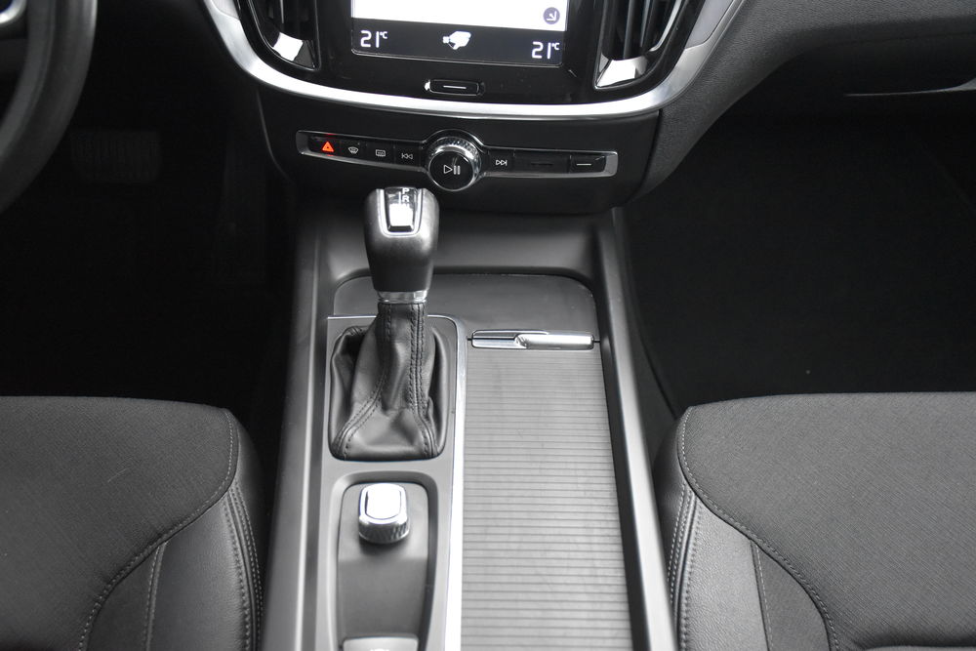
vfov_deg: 29.9
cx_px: 488
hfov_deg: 43.6
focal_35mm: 45
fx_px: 1220
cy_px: 326
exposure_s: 1/60
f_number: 4
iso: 3200
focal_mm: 30
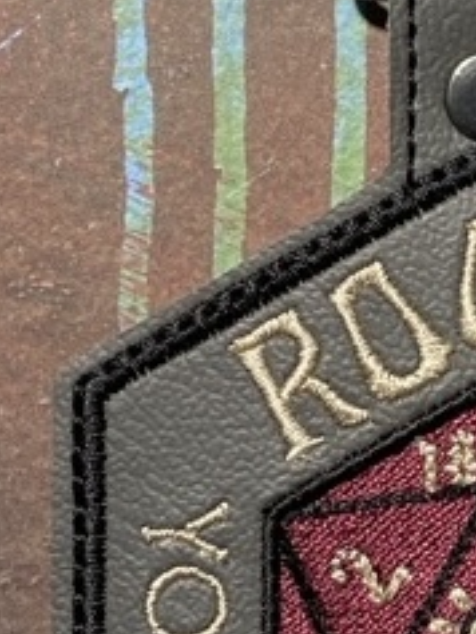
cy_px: 416
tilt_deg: -87.5
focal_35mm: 93
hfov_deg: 15.3
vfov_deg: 21.0
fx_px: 1704
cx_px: 584
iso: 32
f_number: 1.8
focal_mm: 4.25
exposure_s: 1/1093
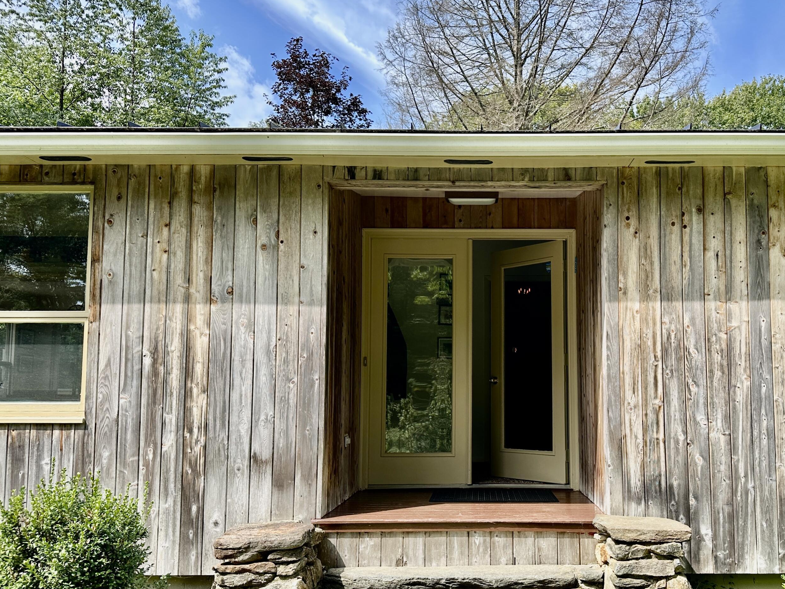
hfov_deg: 61.2
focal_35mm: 29
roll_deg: -0.7
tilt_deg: +4.4
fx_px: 658
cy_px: 324
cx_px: 468
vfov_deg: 48.2
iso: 80
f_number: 1.78
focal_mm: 6.86
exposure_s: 1/1587
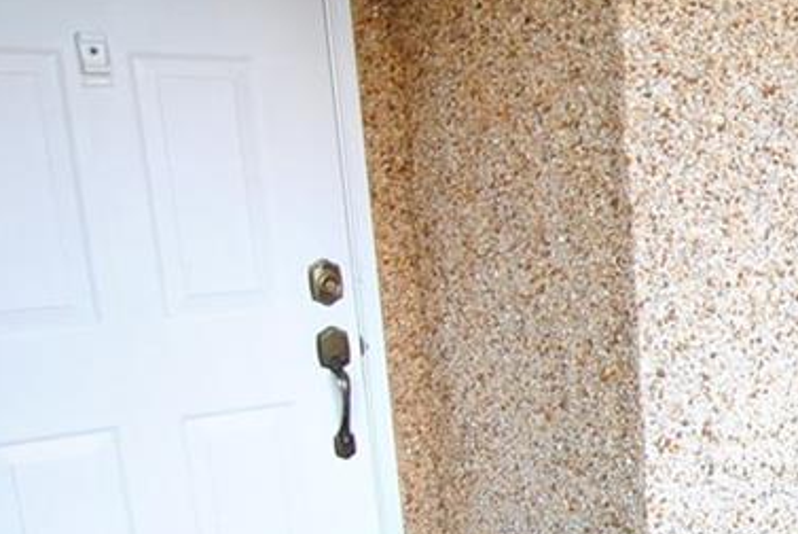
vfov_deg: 23.4
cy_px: 439
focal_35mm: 57
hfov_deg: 30.2
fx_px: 1264
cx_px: 940
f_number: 7.1
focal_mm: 14
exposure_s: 1/1.3
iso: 200
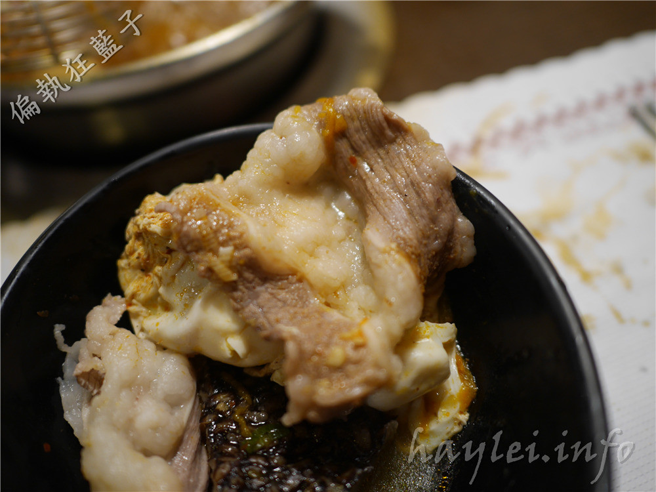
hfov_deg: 60.0
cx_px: 328
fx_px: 569
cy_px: 246
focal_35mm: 30
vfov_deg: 46.8
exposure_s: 1/60
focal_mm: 15
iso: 320
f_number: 1.7
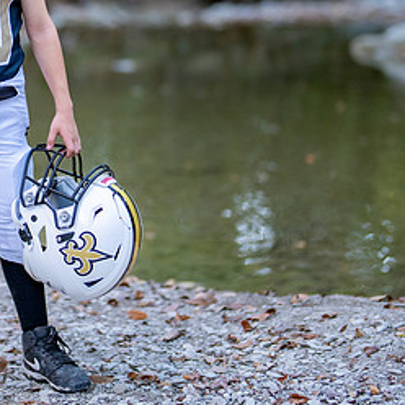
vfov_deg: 13.3
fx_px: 1734
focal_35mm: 131
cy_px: 80
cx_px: 8
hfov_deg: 13.2
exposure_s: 1/500
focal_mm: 50
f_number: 1.2
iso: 500
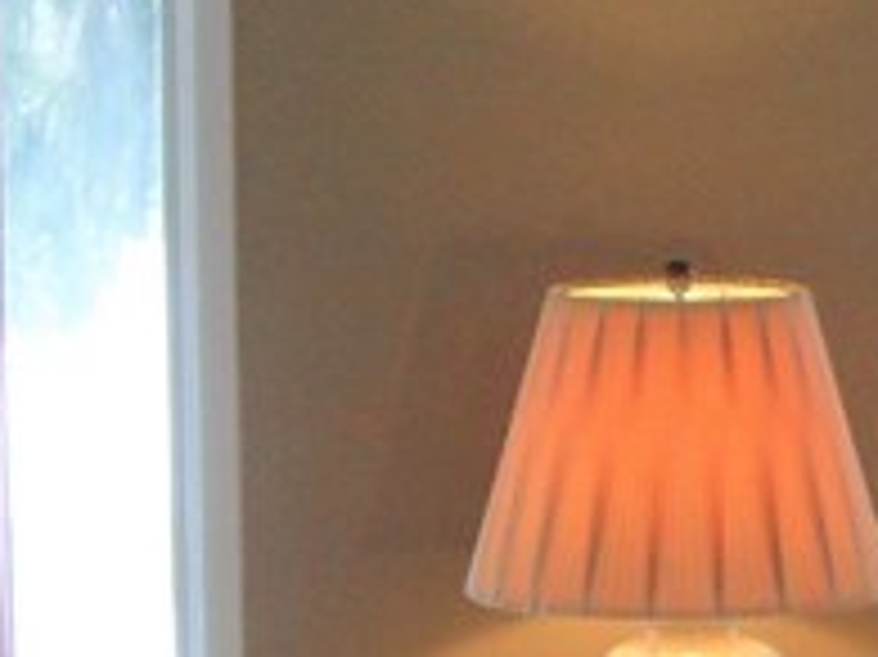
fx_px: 4664
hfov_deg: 10.0
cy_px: 950
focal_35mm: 184
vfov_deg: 7.9
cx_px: 1751
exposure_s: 1/30
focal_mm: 6.3
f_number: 3.2
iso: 120
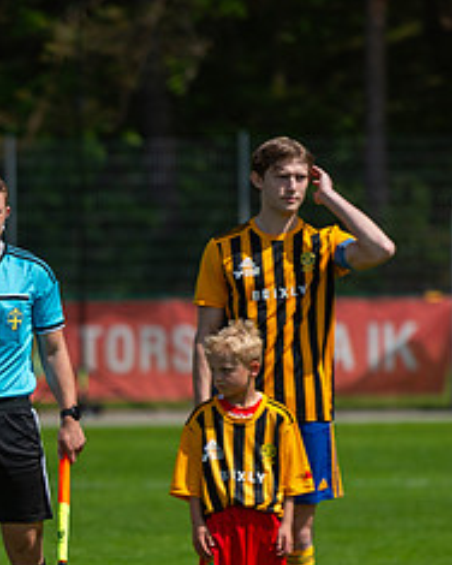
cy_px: 404
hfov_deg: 3.3
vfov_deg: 4.1
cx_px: -214
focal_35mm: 470
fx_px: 7859
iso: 100
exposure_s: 1/2000
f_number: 3.2
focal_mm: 200
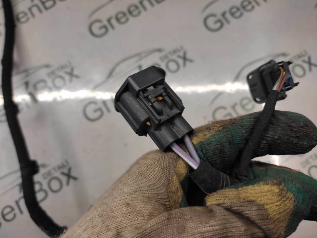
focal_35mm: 26
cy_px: 119
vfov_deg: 53.1
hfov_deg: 67.3
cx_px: 158
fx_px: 238
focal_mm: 4.74
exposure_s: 1/33
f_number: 1.79
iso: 102
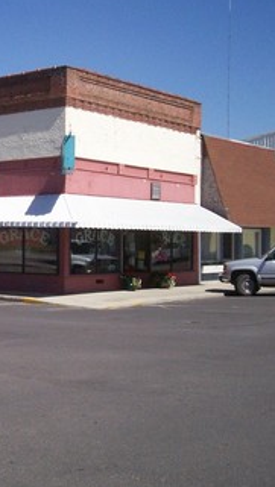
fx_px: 789
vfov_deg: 34.3
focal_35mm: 61
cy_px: 242
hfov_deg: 19.0
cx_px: -23
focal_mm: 5.9
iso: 100
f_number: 4.5
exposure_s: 1/885
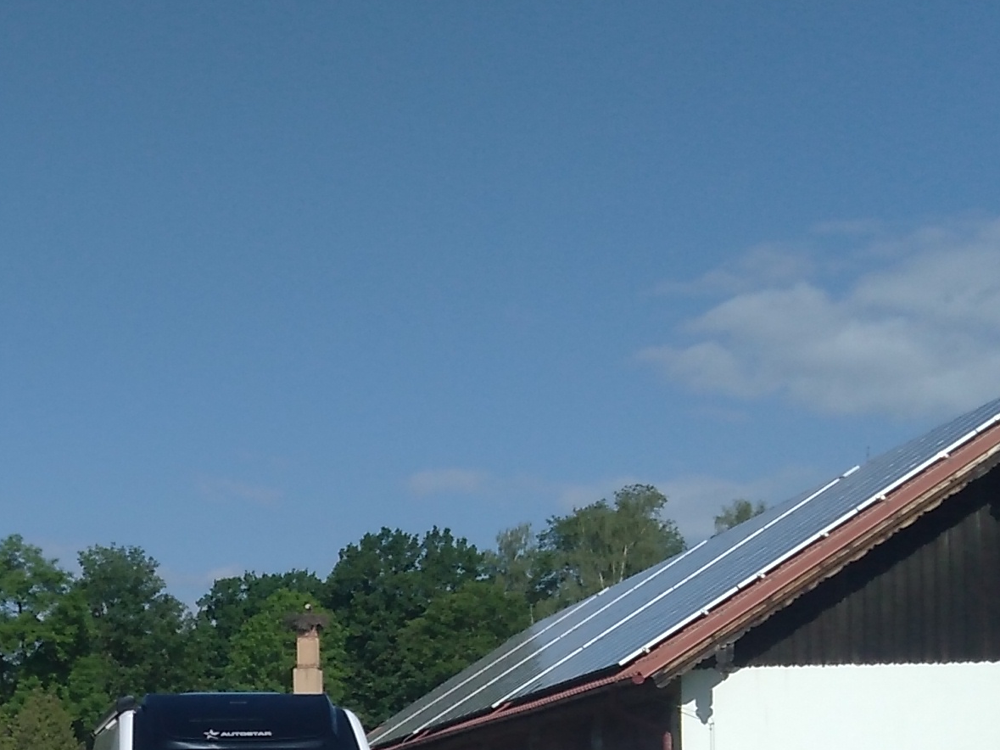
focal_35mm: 72
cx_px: -20
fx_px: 2080
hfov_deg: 25.6
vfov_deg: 19.7
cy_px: 792
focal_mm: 3.46
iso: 100
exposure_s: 1/2334
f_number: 2.2
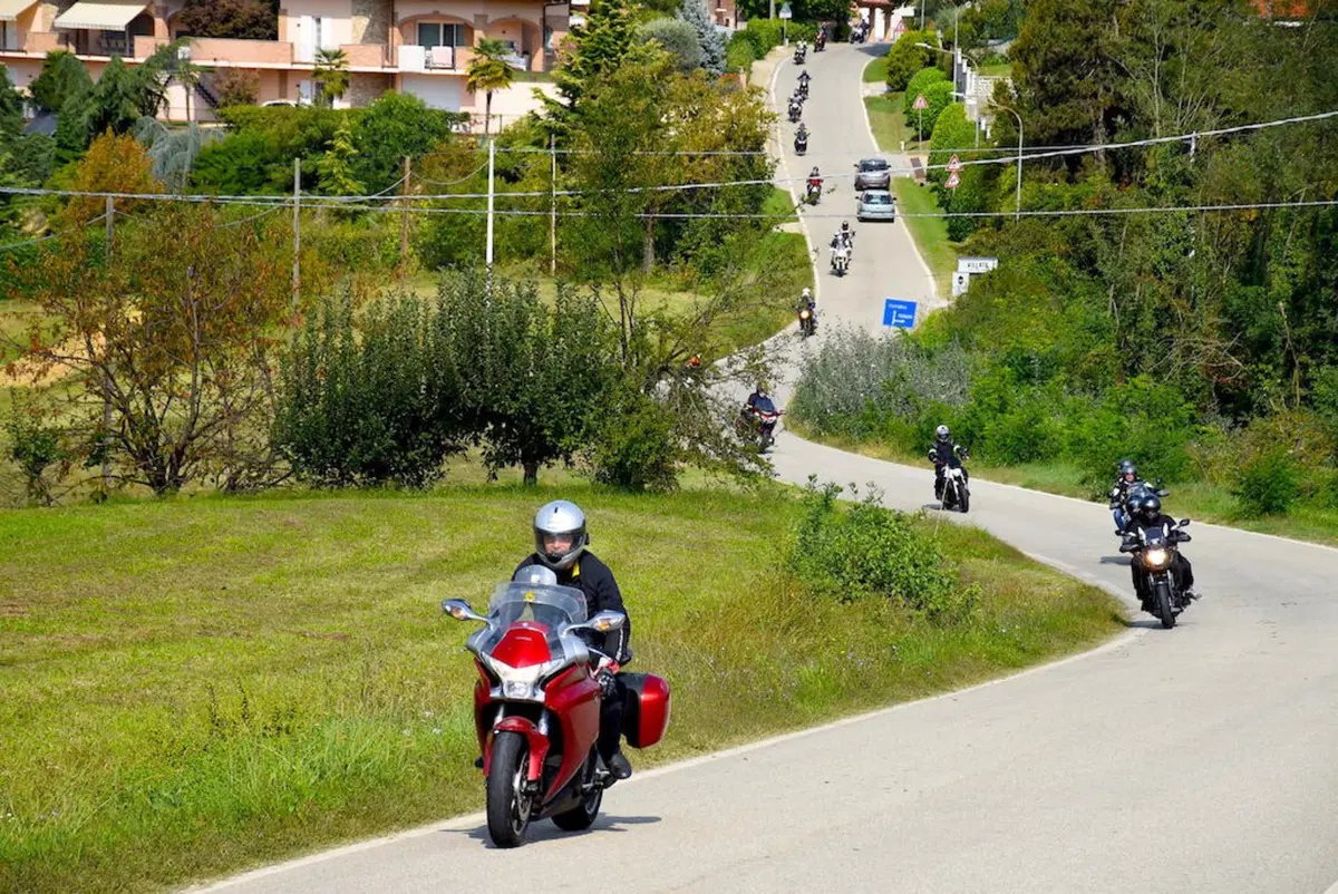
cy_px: 447
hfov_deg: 14.4
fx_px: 5300
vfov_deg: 9.6
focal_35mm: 142
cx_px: 669
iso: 360
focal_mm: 95
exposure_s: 1/1250
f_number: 7.1
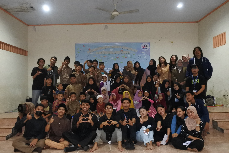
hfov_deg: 58.7
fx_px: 204
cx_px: 114
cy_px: 76
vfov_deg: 41.2
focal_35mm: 32
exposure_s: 1/60
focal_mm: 12.1
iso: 2800
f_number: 3.8
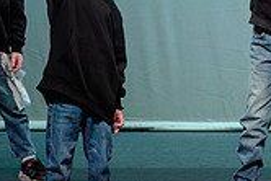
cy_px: -1
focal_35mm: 679
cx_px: 358
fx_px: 5116
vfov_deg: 2.0
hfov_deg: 3.0
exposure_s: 1/500
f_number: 2.8
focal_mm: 185
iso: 1600
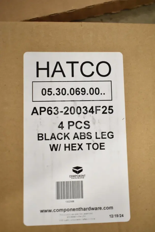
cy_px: 116
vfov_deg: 49.5
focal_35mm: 39
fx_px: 252
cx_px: 78
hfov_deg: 34.2
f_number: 4
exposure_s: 1/40
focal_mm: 26
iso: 1000
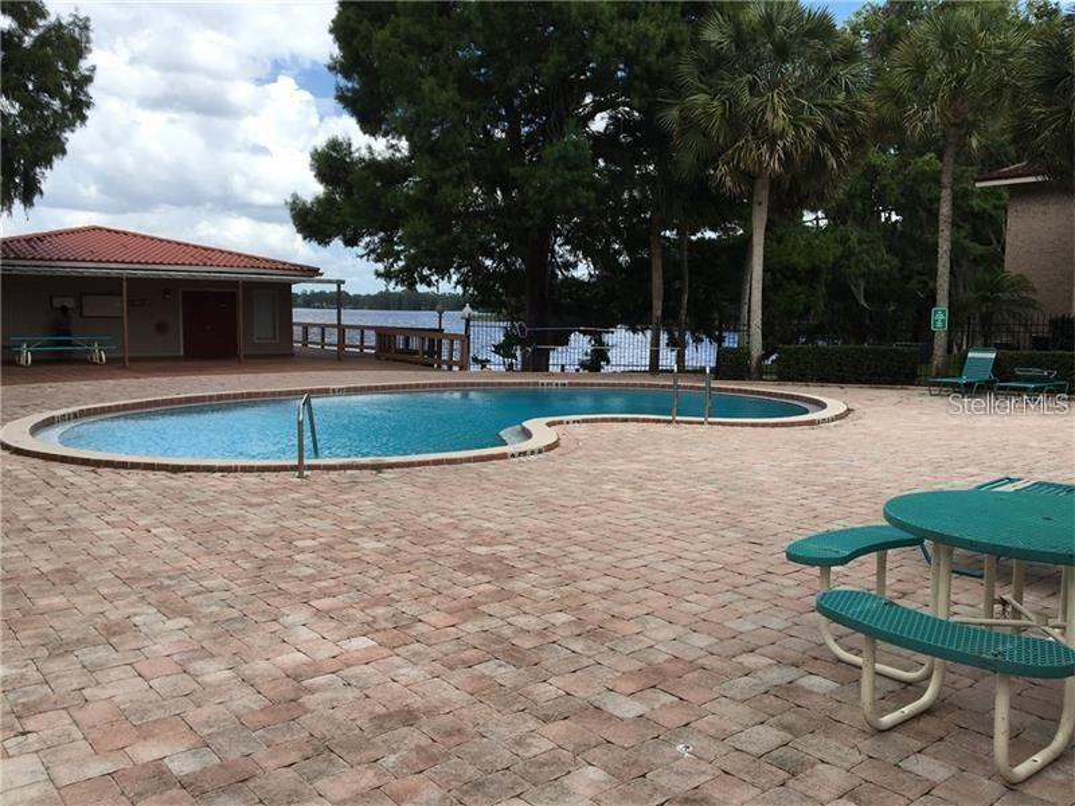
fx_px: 901
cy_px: 403
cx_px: 538
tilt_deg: -5.3
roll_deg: -0.5
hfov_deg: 61.7
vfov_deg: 48.2
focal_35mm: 29
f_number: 2.2
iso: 25
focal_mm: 4.15
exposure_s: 1/1202
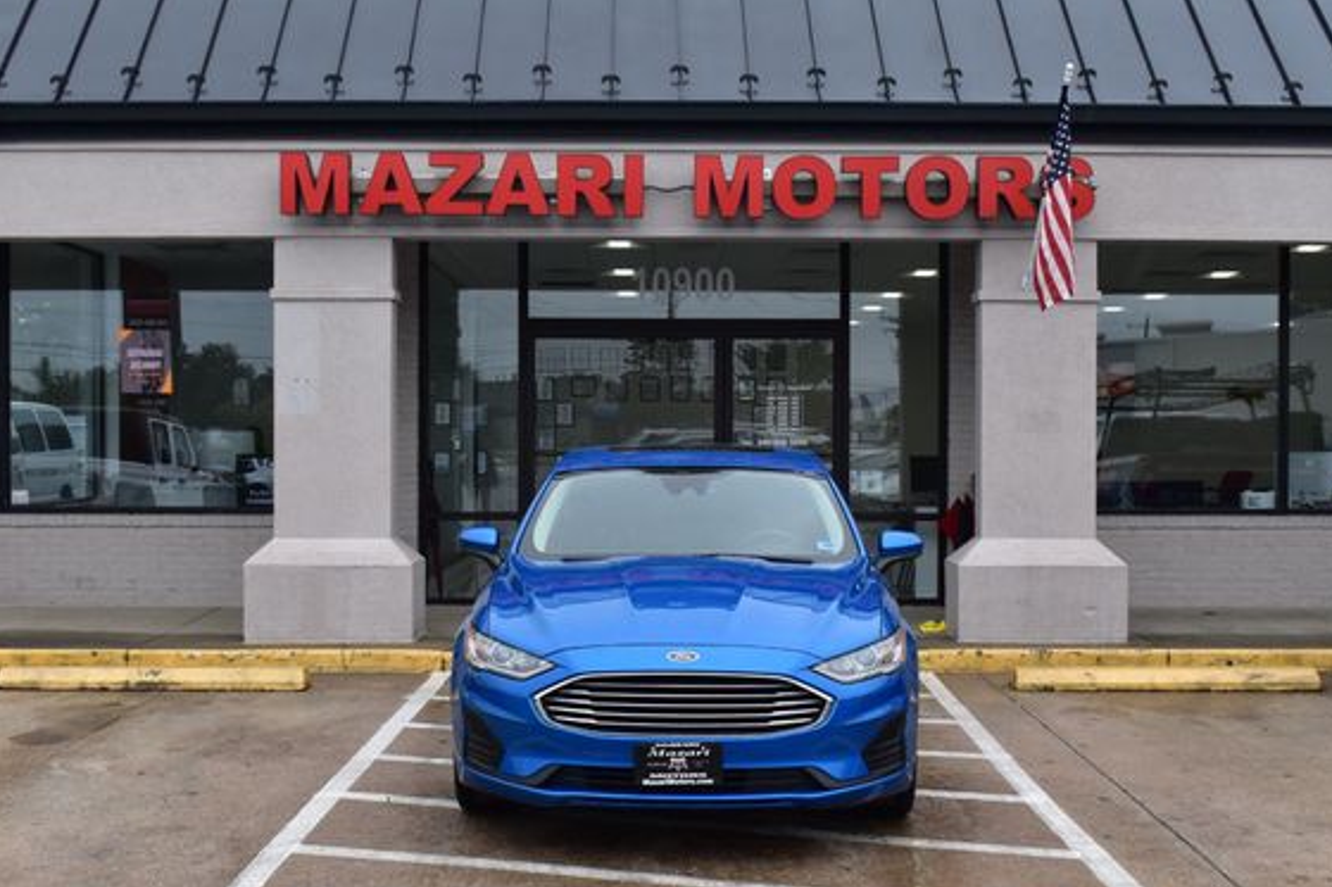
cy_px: 483
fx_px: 1775
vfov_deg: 28.0
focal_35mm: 48
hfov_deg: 41.1
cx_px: 678
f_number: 10
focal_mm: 28
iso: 400
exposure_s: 1/200
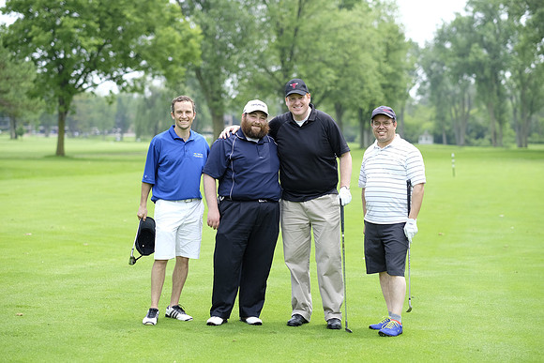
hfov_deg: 24.2
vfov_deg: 16.3
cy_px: 182
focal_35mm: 84
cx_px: 272
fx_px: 1270
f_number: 2
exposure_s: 1/1700
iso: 200
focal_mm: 56
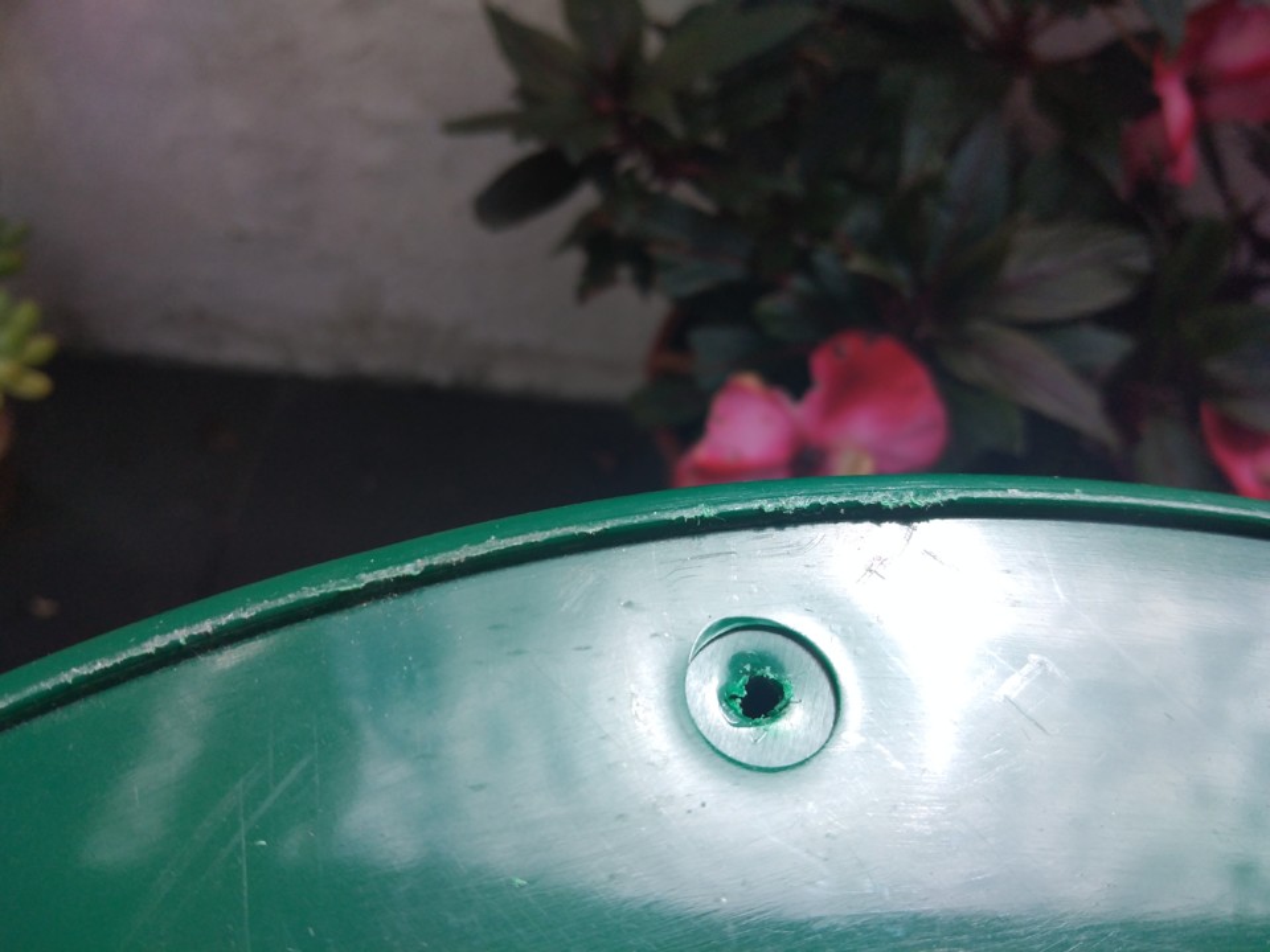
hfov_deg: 67.3
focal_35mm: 26
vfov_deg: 53.1
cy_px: 476
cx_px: 635
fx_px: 954
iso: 100
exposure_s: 1/461
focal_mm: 3.6
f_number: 1.8
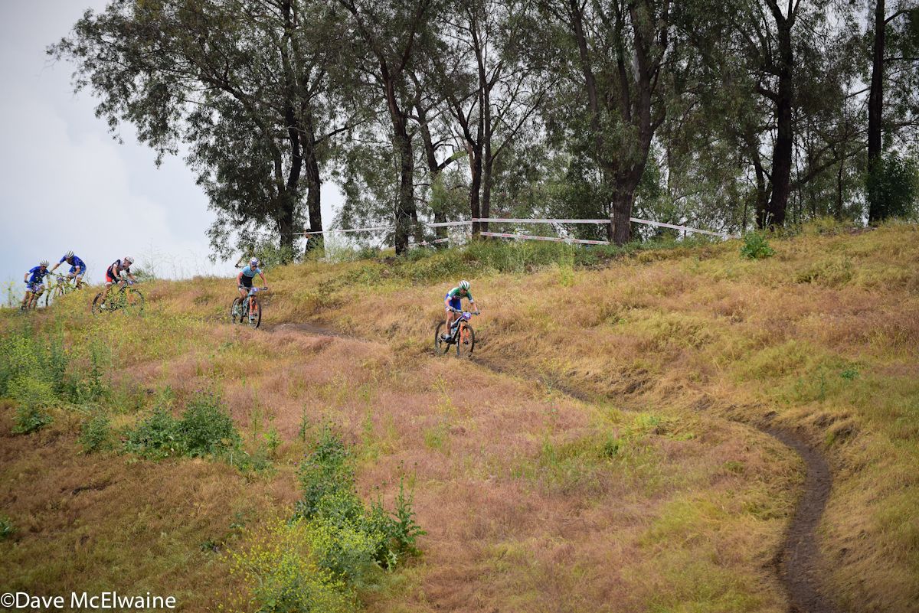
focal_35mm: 140
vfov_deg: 9.8
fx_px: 3575
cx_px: 460
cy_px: 306
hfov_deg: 14.6
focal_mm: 140
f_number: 4
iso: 800
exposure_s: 1/1000
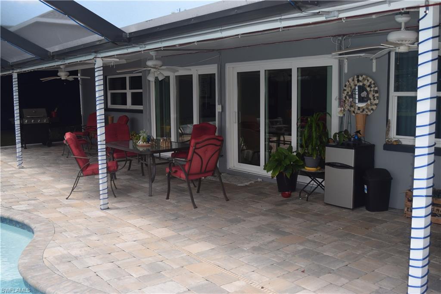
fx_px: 459
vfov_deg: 35.5
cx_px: 220
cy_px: 147
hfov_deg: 51.3
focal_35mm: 38
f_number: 5.6
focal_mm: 25
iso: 100
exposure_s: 1/125
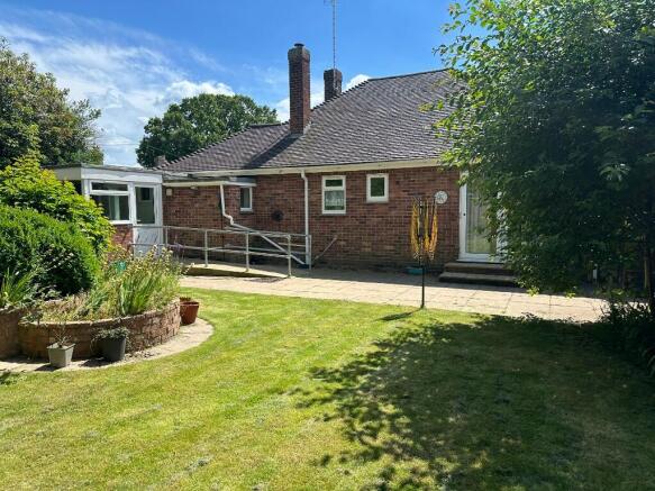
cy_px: 246
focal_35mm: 24
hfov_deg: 71.6
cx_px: 328
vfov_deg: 56.8
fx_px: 454
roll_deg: +1.0
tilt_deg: -3.5
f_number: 1.78
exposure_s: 1/2809
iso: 80
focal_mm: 6.86
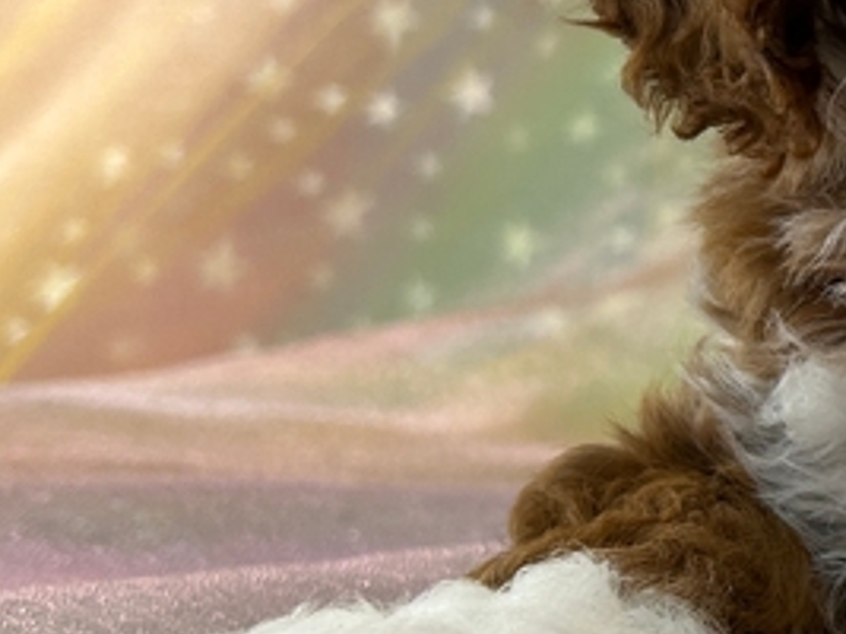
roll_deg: -4.4
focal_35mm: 117
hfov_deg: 15.3
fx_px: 2858
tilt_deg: +3.0
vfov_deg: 12.6
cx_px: 1331
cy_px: 162
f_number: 1.5
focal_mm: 5.7
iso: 40
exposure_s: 1/224
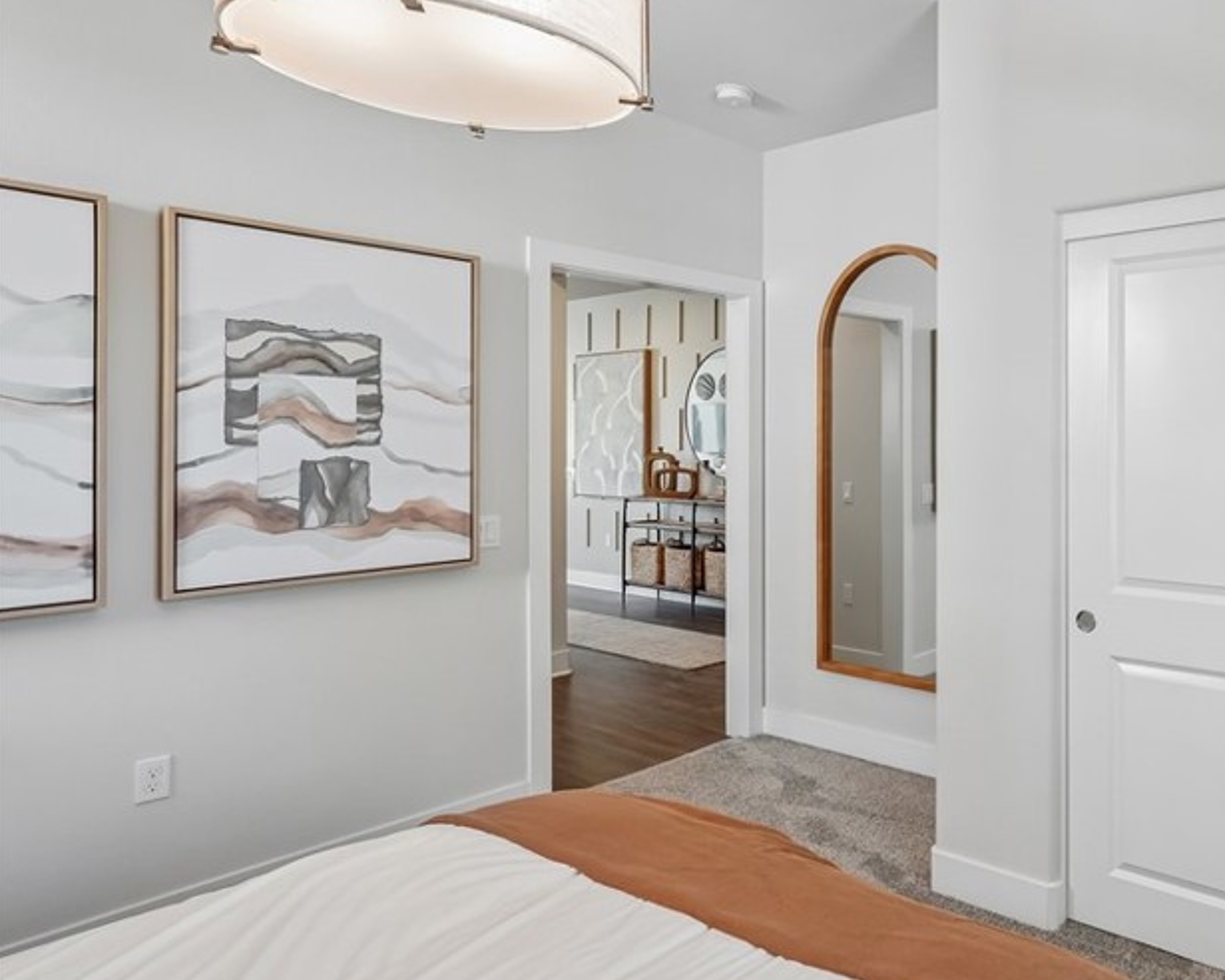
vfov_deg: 56.7
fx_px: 906
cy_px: 442
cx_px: 1016
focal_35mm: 25
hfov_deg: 61.3
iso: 640
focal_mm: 16
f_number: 8
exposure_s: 1/30
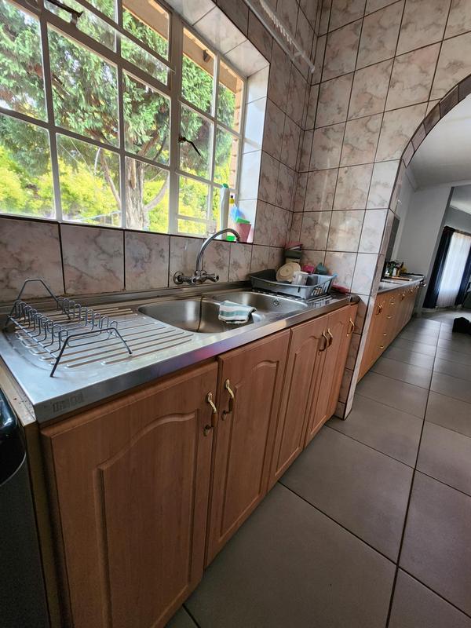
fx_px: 236
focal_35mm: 13
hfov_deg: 89.9
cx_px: 236
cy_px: 314
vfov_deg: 106.2
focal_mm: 2.2
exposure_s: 1/33.3
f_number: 2.2
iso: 400
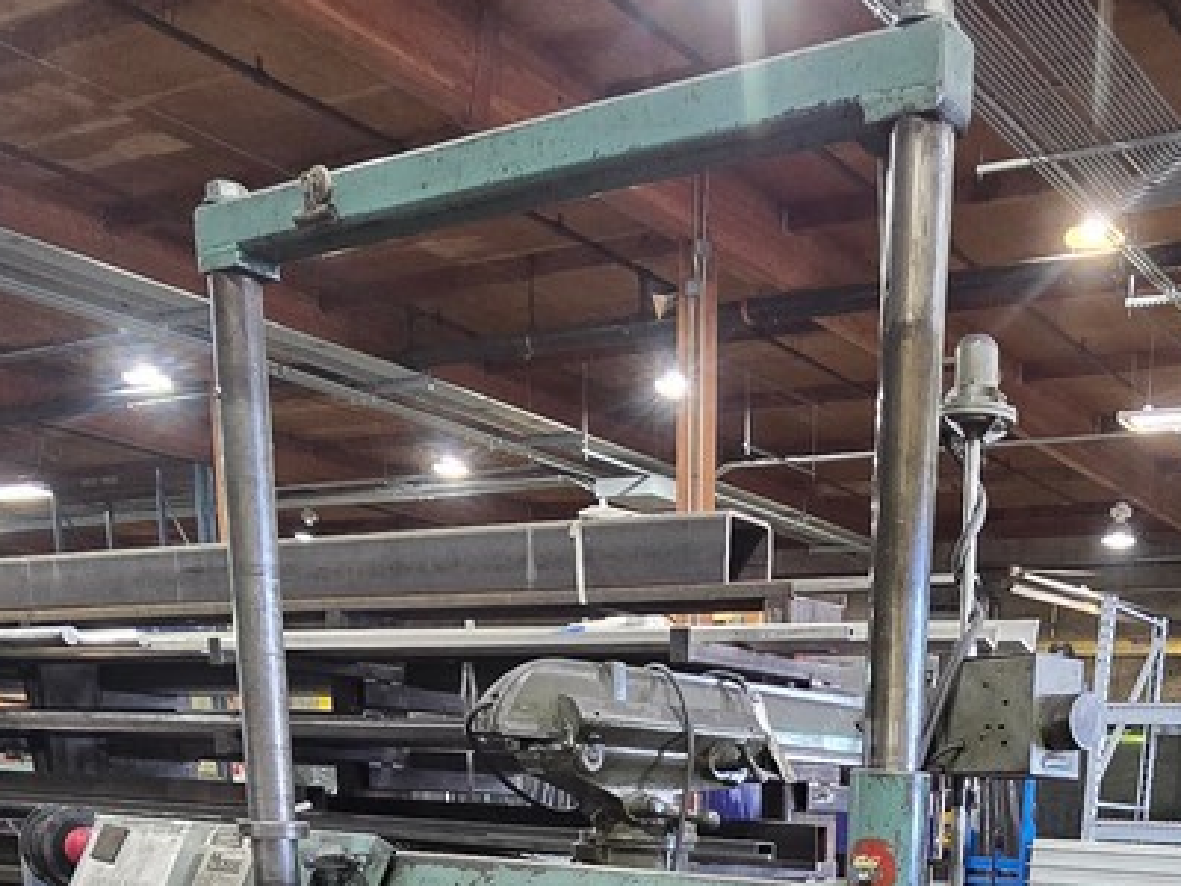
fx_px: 1331
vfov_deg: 27.4
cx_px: 912
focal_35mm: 39
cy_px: 1282
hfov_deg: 45.9
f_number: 2.2
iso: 400
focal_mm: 2.2
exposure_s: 1/60
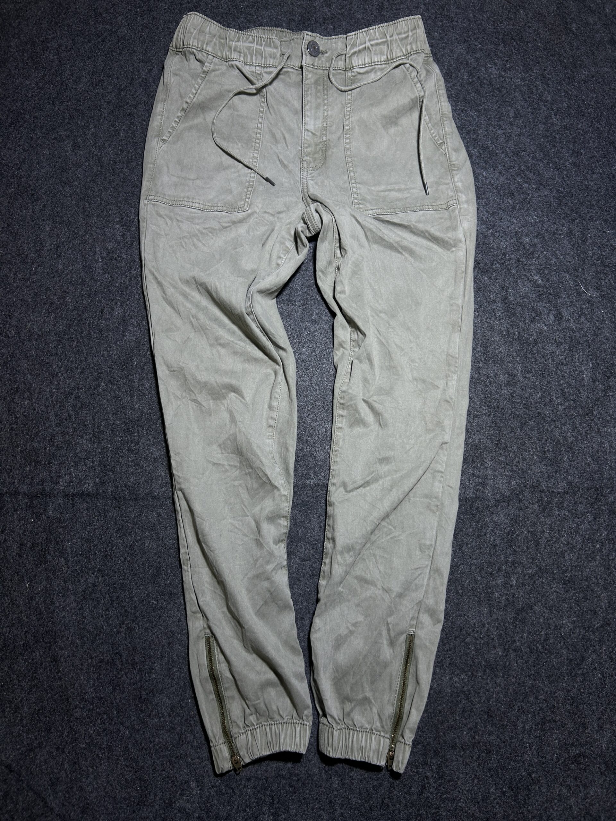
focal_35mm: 26
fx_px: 617
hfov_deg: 53.1
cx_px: 308
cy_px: 410
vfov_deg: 67.3
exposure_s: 1/100
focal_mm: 5.7
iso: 64
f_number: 1.5
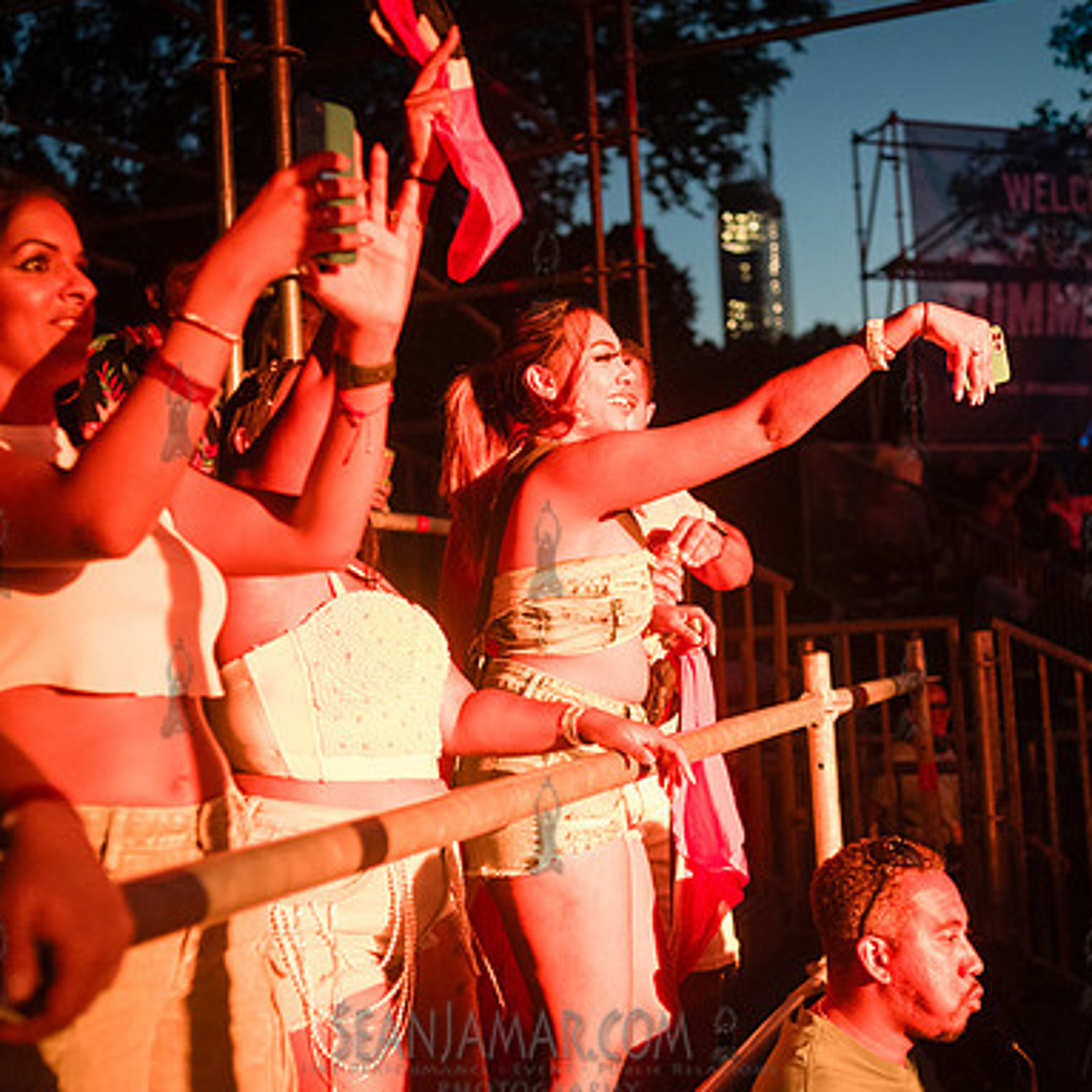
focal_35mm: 45
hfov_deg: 37.6
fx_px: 1606
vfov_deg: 37.6
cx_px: 545
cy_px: 549
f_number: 2.5
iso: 5000
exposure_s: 1/320
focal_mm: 35
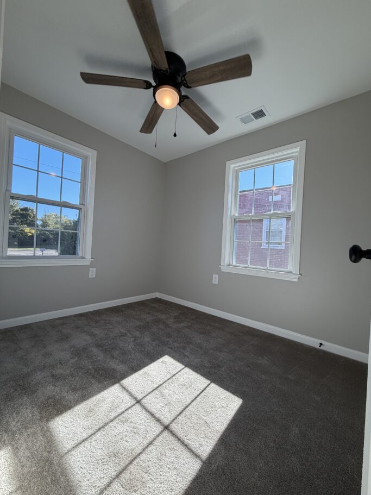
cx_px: 186
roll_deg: -3.7
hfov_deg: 85.7
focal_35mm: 14
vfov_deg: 102.1
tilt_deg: +2.2
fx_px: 200
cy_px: 248
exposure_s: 1/221
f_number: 2.2
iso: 40
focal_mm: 2.22
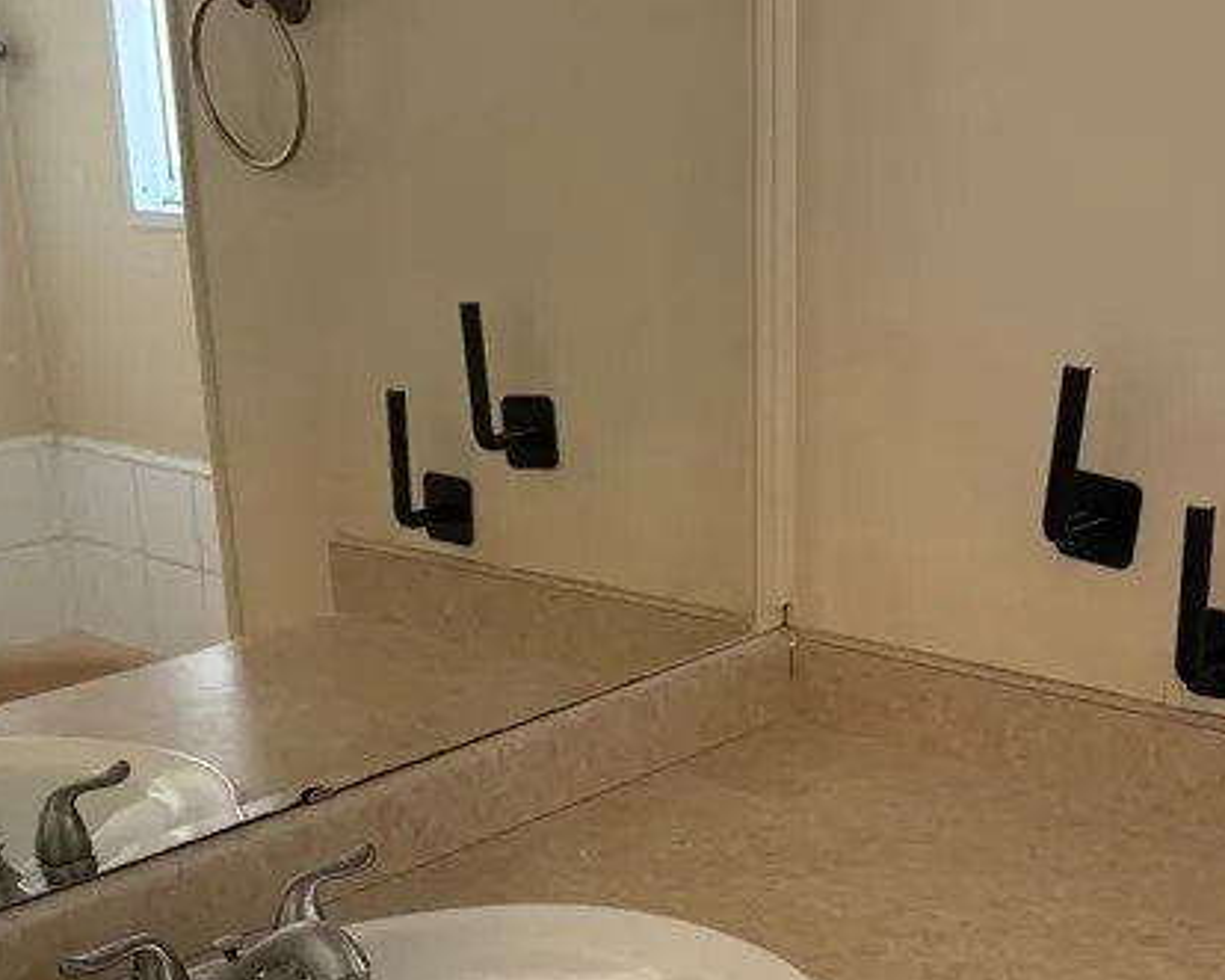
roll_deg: +1.0
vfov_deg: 25.4
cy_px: 894
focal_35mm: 58
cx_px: 648
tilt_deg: -23.2
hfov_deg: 32.5
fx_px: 2102
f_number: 1.78
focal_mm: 6.76
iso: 200
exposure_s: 1/120
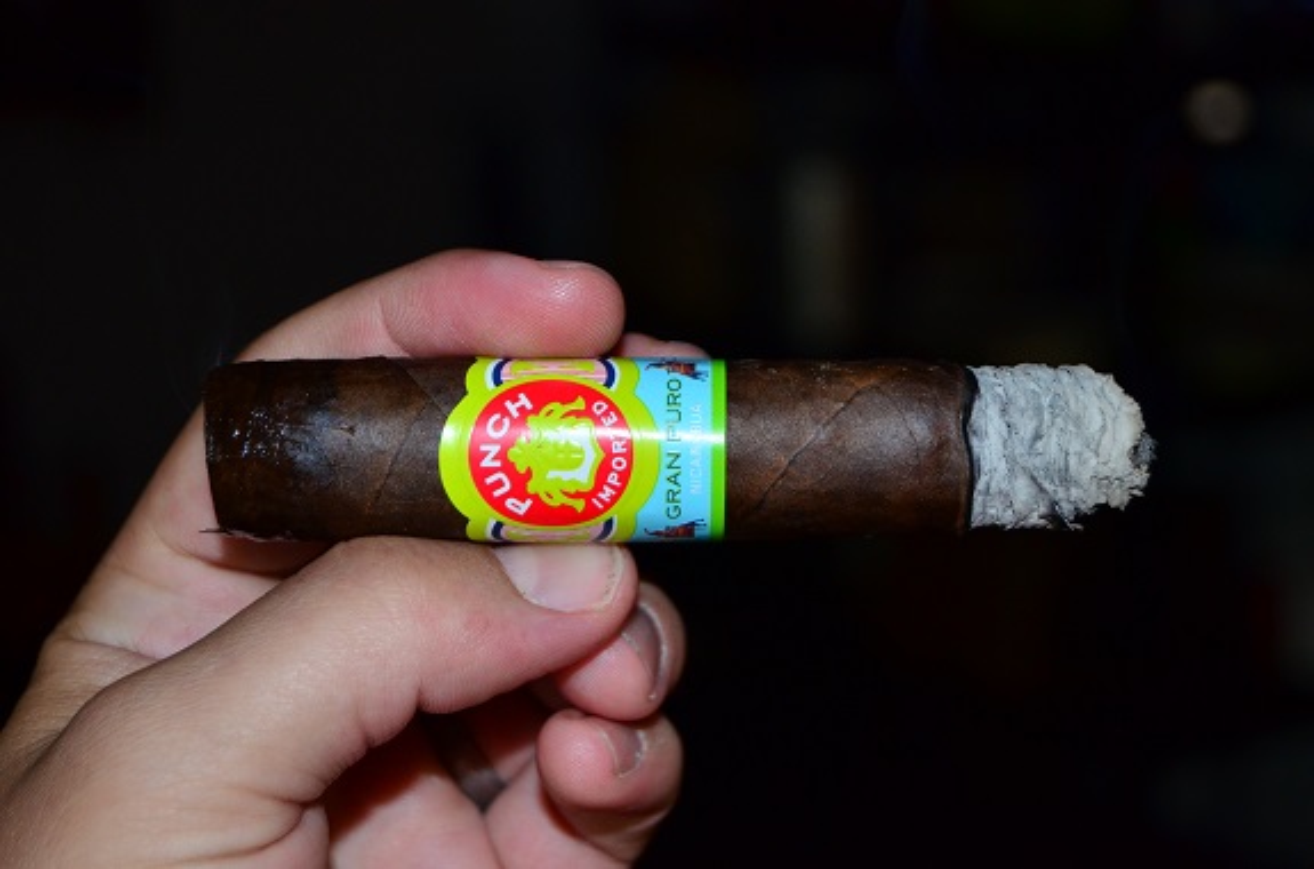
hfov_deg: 27.1
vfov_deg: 18.1
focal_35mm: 75
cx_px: 657
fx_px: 2730
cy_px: 434
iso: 1250
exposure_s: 1/60
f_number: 5.6
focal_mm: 50
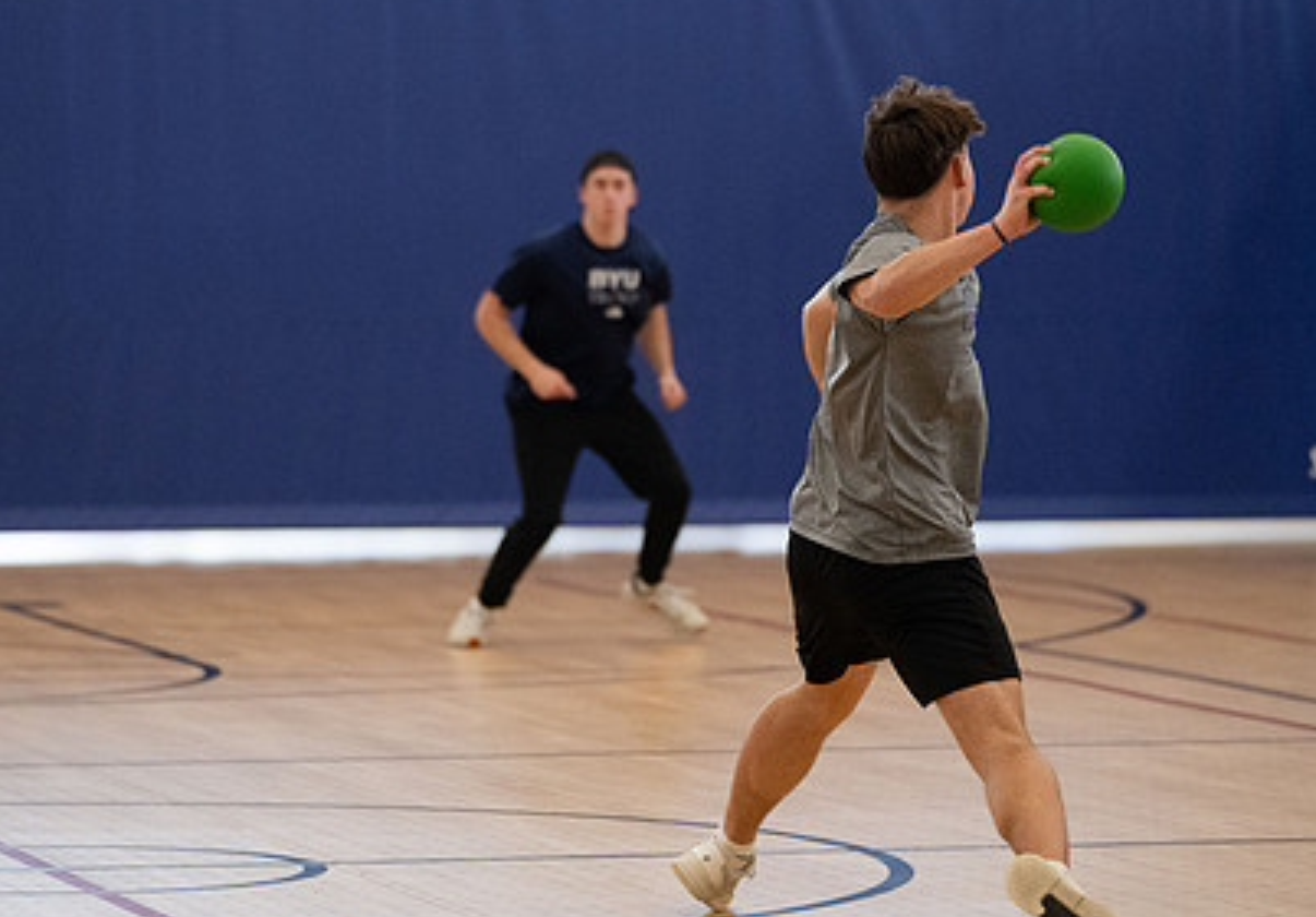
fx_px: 7005
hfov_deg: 10.7
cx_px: 688
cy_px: 388
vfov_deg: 7.5
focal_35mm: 189
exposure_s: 1/1000
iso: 4000
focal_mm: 125
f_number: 2.8
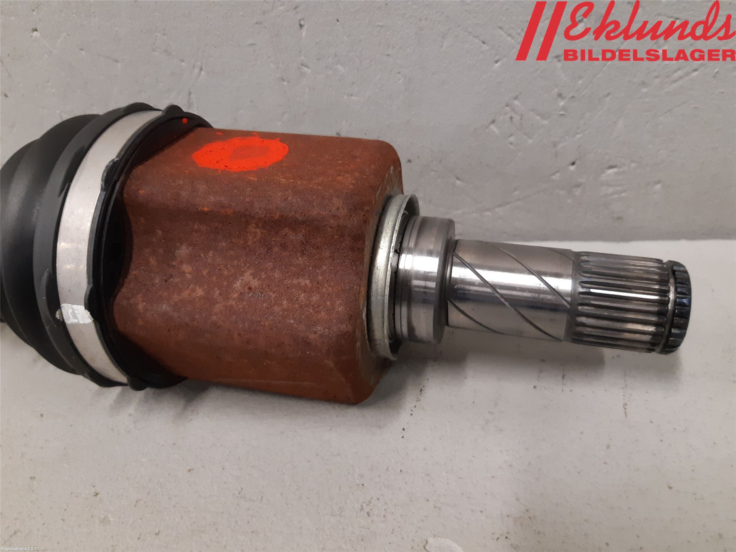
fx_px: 553
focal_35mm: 26
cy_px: 276
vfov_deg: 53.1
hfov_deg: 67.3
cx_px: 368
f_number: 1.7
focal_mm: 3.93
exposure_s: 1/50
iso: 200
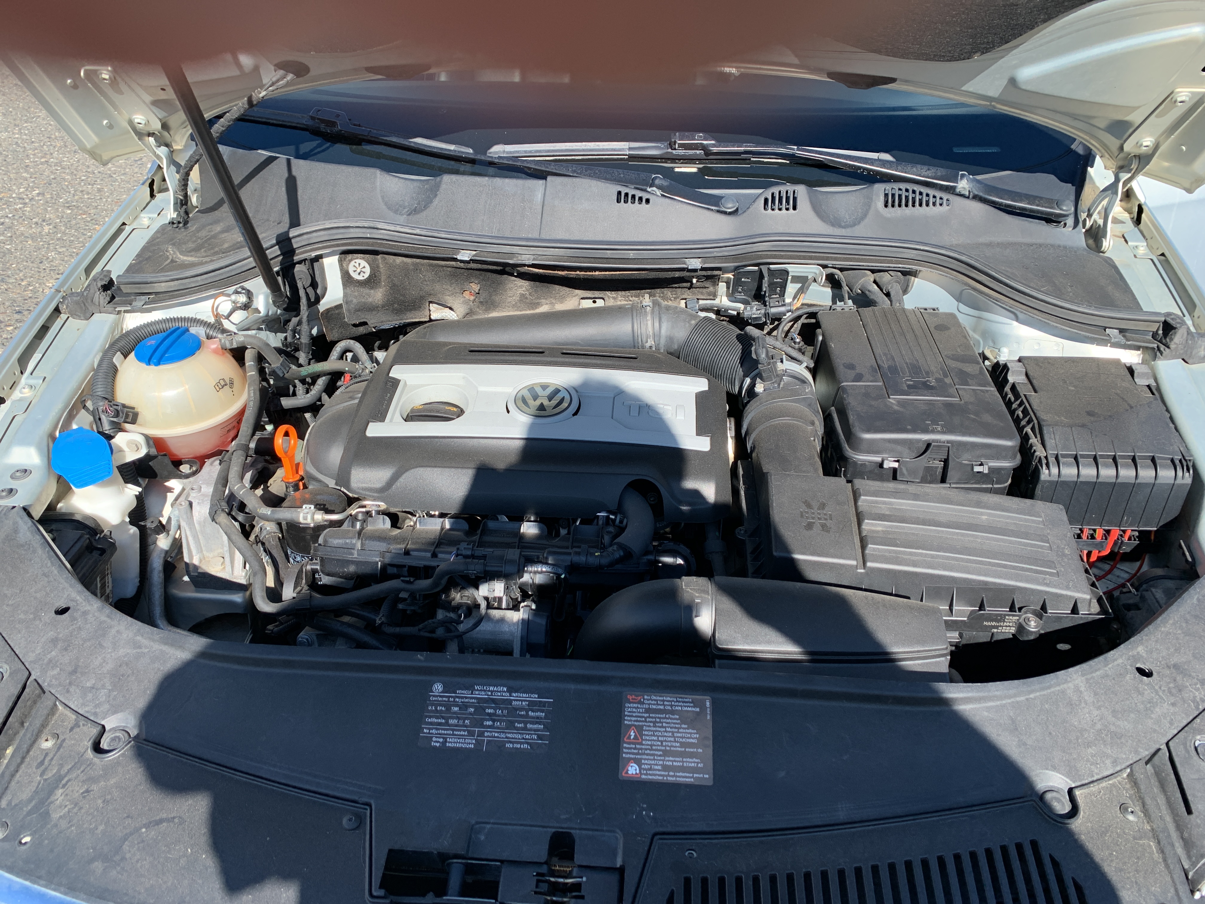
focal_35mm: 26
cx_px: 602
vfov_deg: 53.1
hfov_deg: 67.3
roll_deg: -1.0
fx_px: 905
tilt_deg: -36.6
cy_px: 452
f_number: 1.8
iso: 25
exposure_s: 1/587
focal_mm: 4.25
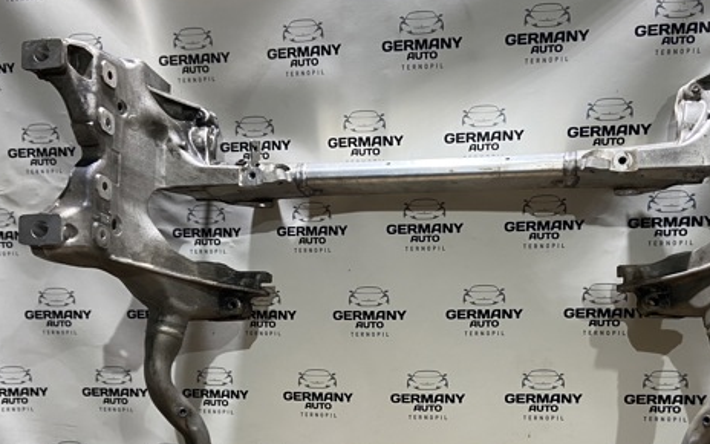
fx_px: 735
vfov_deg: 32.8
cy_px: 344
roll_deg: +1.7
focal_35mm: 38
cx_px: 409
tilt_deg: -9.4
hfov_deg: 51.4
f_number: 1.8
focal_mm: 4.25
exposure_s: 1/50
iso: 160
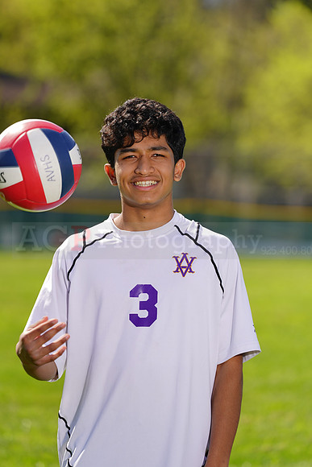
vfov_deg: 6.5
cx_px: 156
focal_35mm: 318
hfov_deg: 4.3
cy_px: 234
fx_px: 4131
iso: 64
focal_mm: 318
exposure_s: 1/200
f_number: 7.1
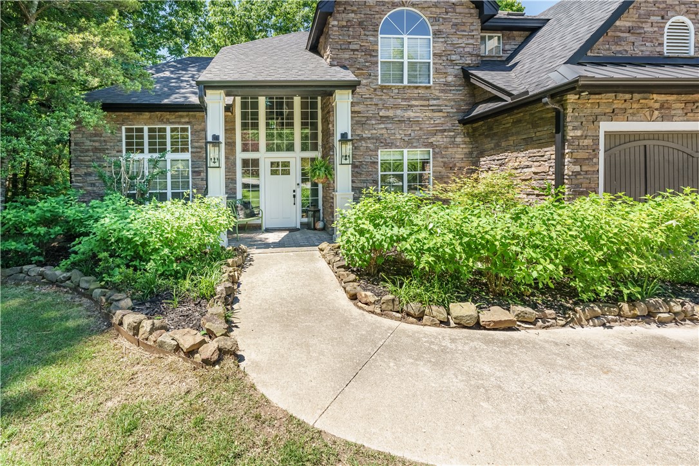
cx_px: 350
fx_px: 272
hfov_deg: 104.3
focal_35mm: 14
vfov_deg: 81.2
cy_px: 233
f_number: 9
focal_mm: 14
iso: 200
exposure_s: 1/3200
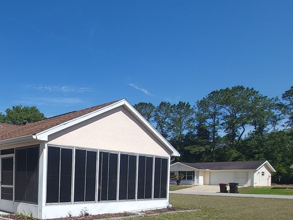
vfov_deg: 45.2
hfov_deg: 51.2
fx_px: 246
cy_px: 184
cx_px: 9
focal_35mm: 29
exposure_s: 1/1484
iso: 50
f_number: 2.2
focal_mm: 2.2
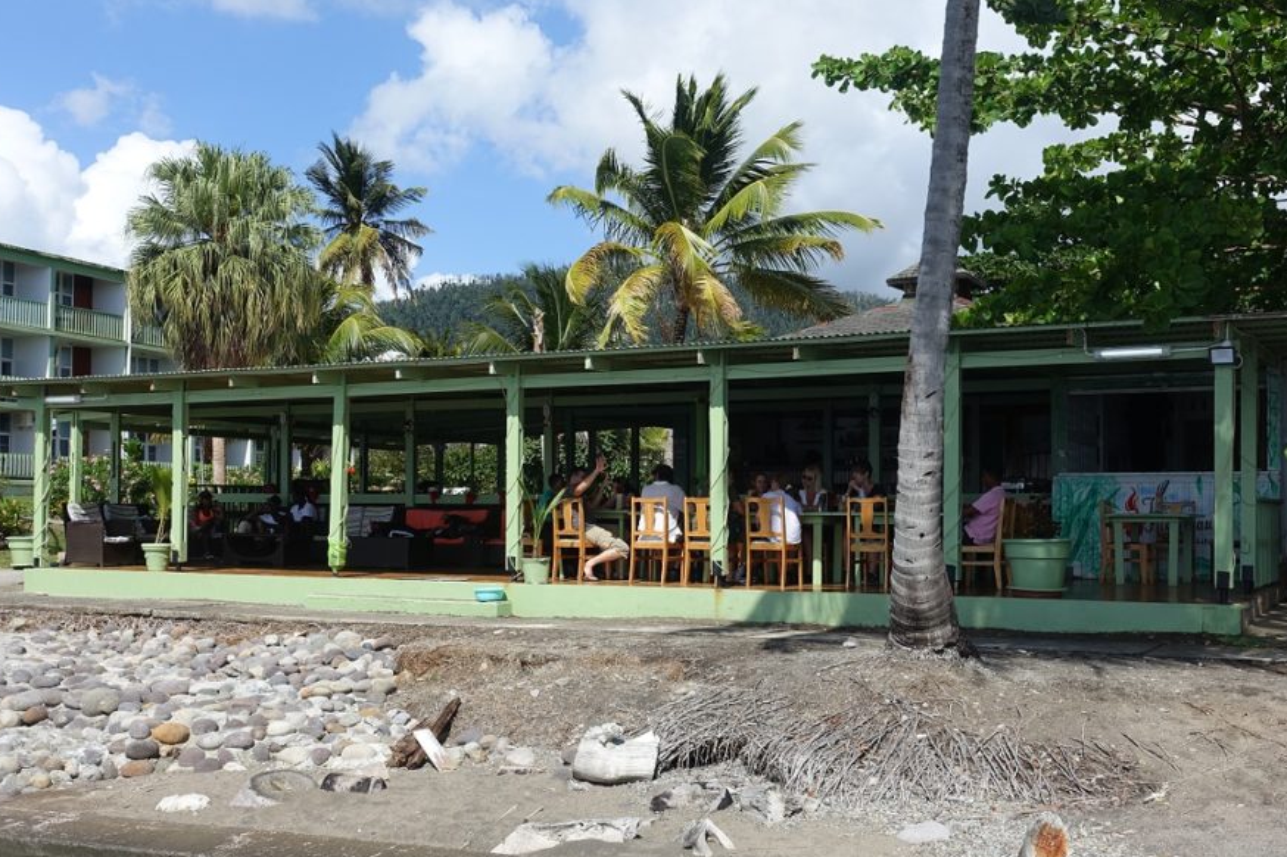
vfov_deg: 32.6
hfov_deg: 47.4
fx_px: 1465
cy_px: 476
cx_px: 661
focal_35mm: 41
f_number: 5.6
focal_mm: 12.81
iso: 125
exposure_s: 1/500
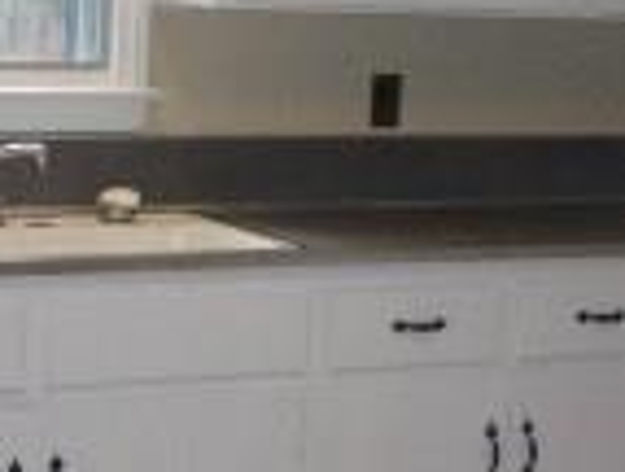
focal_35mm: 125
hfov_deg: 15.7
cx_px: 411
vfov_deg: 11.8
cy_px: 17
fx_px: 2263
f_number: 3.9
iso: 320
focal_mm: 5.1
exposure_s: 1/34
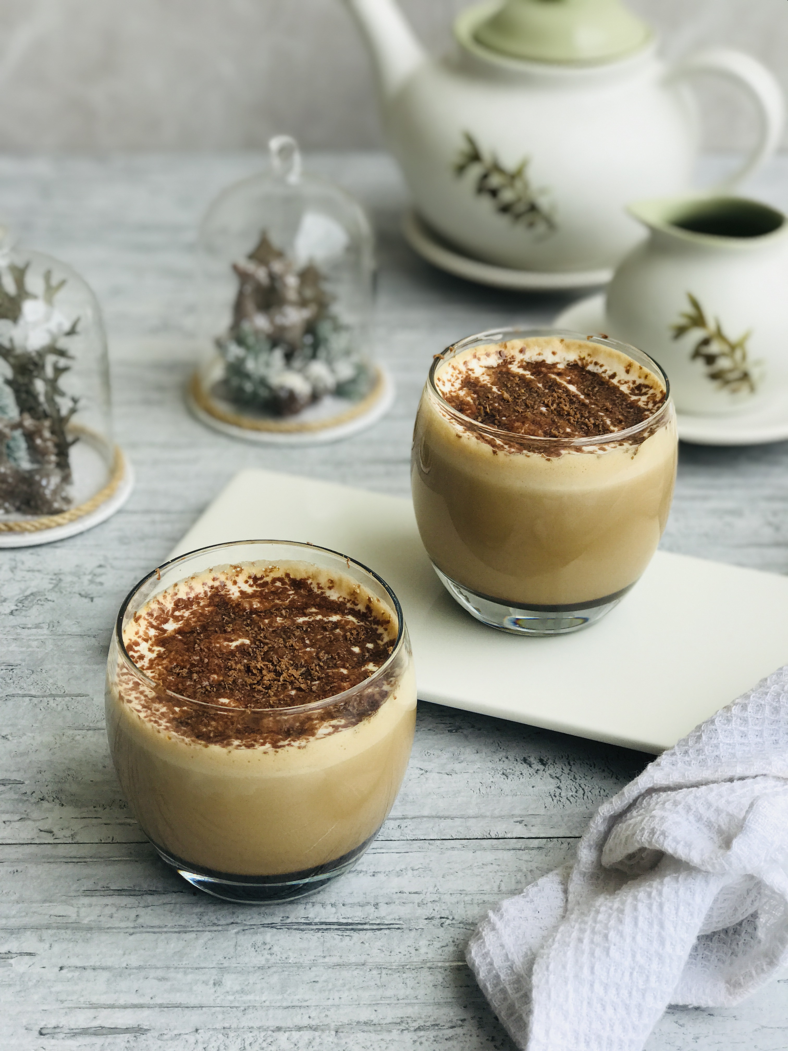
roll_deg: -1.3
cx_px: 394
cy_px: 526
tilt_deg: -32.8
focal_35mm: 57
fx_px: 1730
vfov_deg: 33.8
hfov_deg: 25.7
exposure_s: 1/364
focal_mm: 6.6
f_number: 2.8
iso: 20
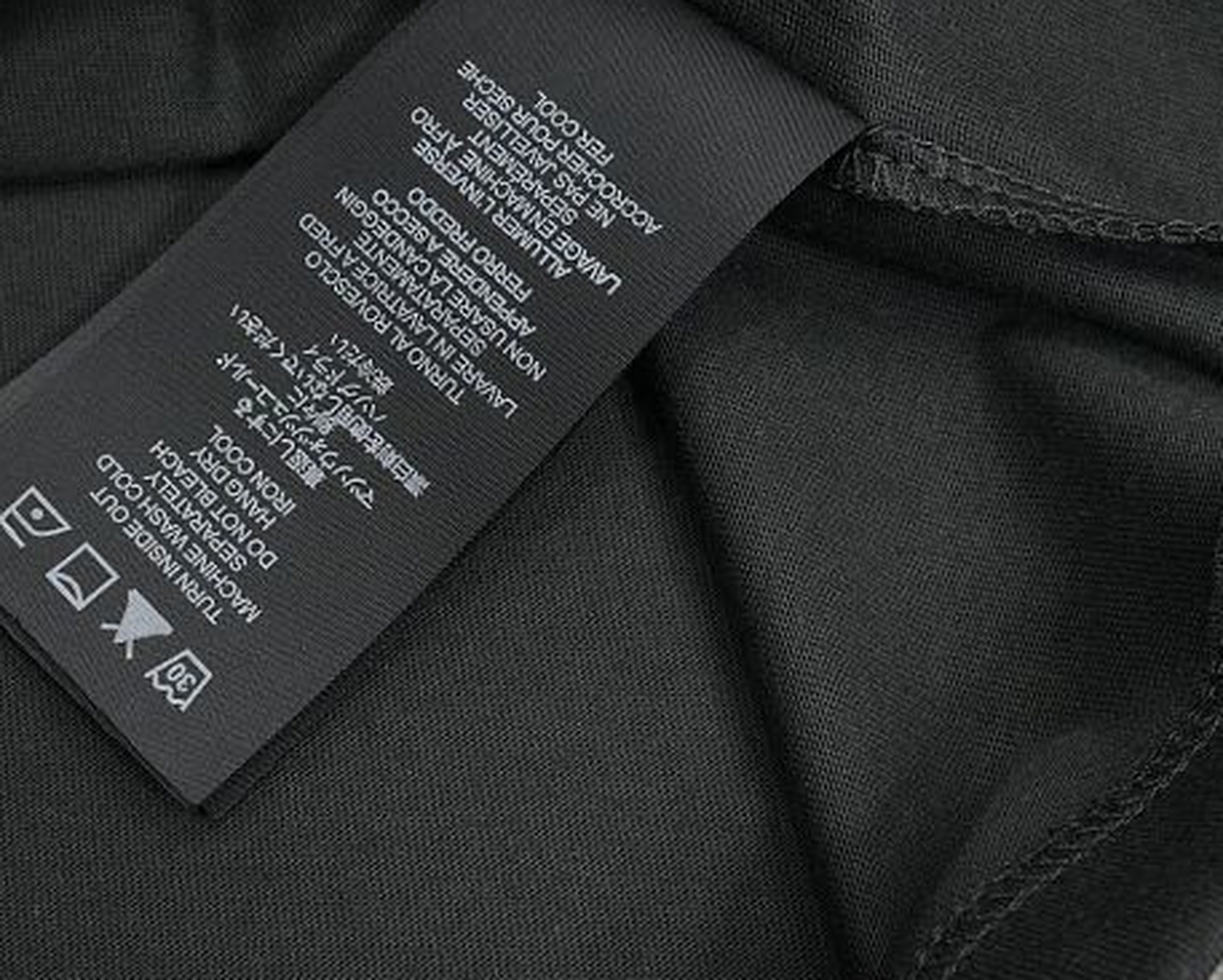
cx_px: 420
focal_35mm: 69
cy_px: 400
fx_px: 2499
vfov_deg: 22.2
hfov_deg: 27.4
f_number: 8
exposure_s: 1/160
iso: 1000
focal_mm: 28
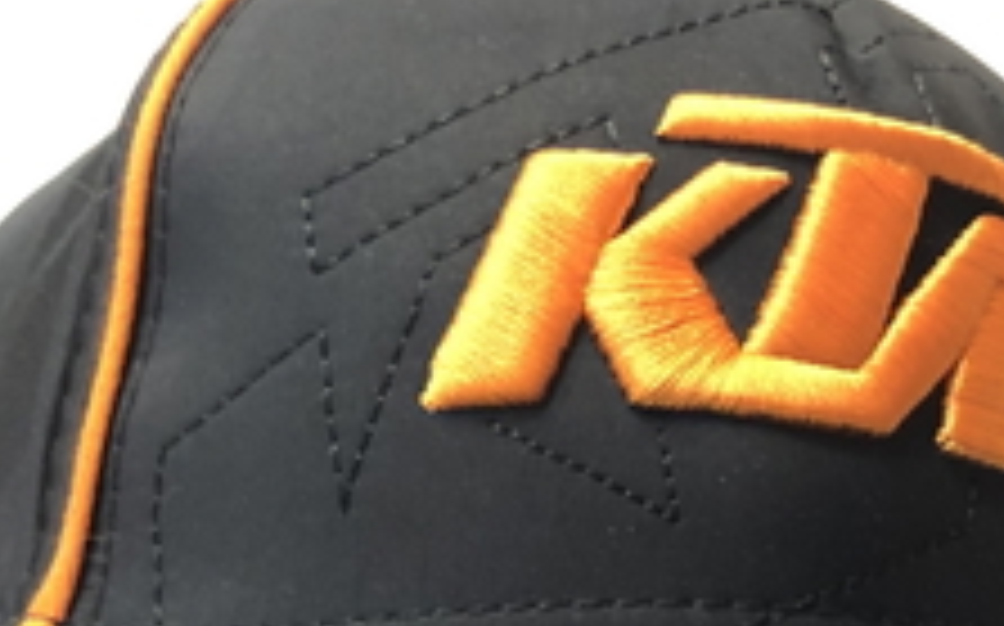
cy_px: 493
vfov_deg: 18.2
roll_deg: -4.2
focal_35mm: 71
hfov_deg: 28.8
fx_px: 1941
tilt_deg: -6.4
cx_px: 675
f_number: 1.8
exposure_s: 1/5
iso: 100
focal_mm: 3.99
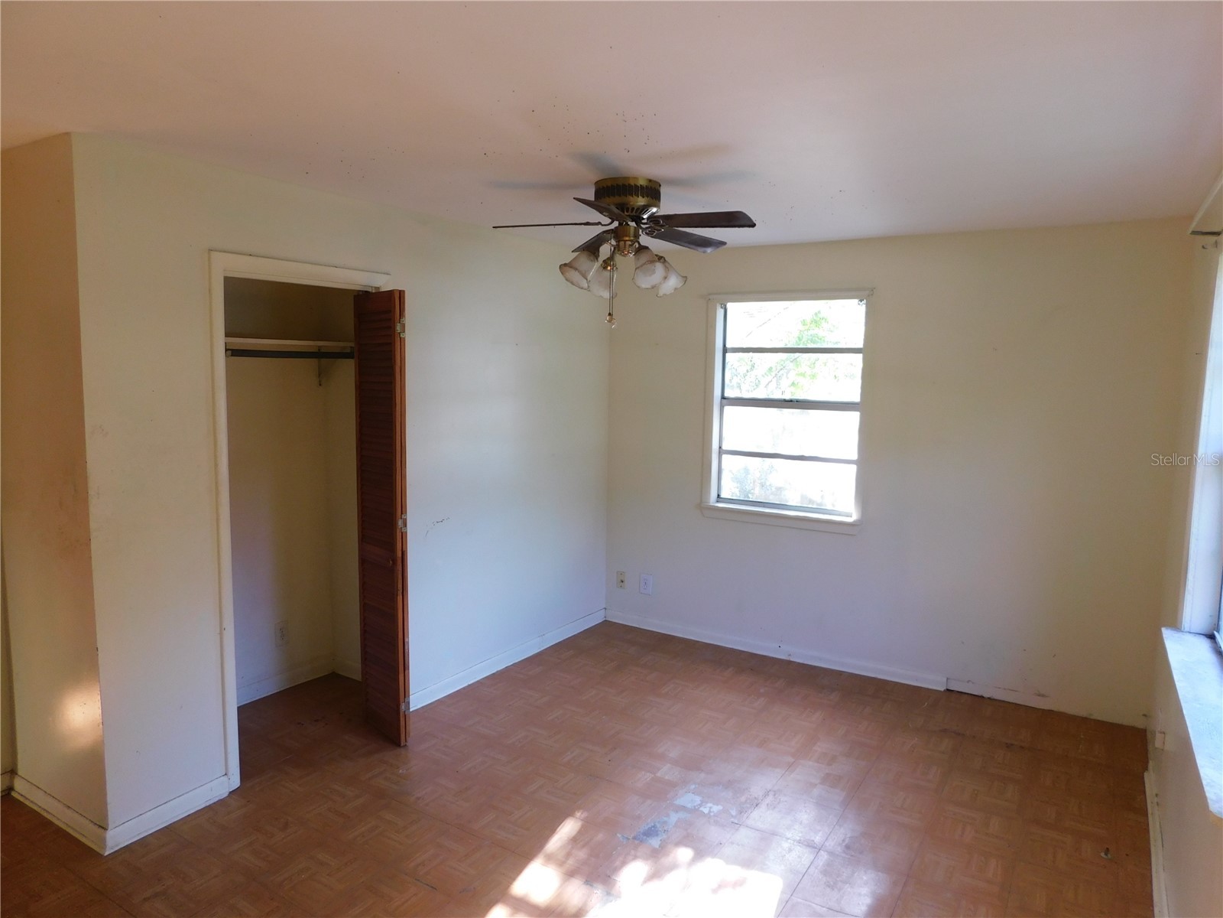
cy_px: 459
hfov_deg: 73.9
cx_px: 612
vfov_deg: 58.9
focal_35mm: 23
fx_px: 813
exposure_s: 1/40
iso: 125
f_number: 3
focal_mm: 4
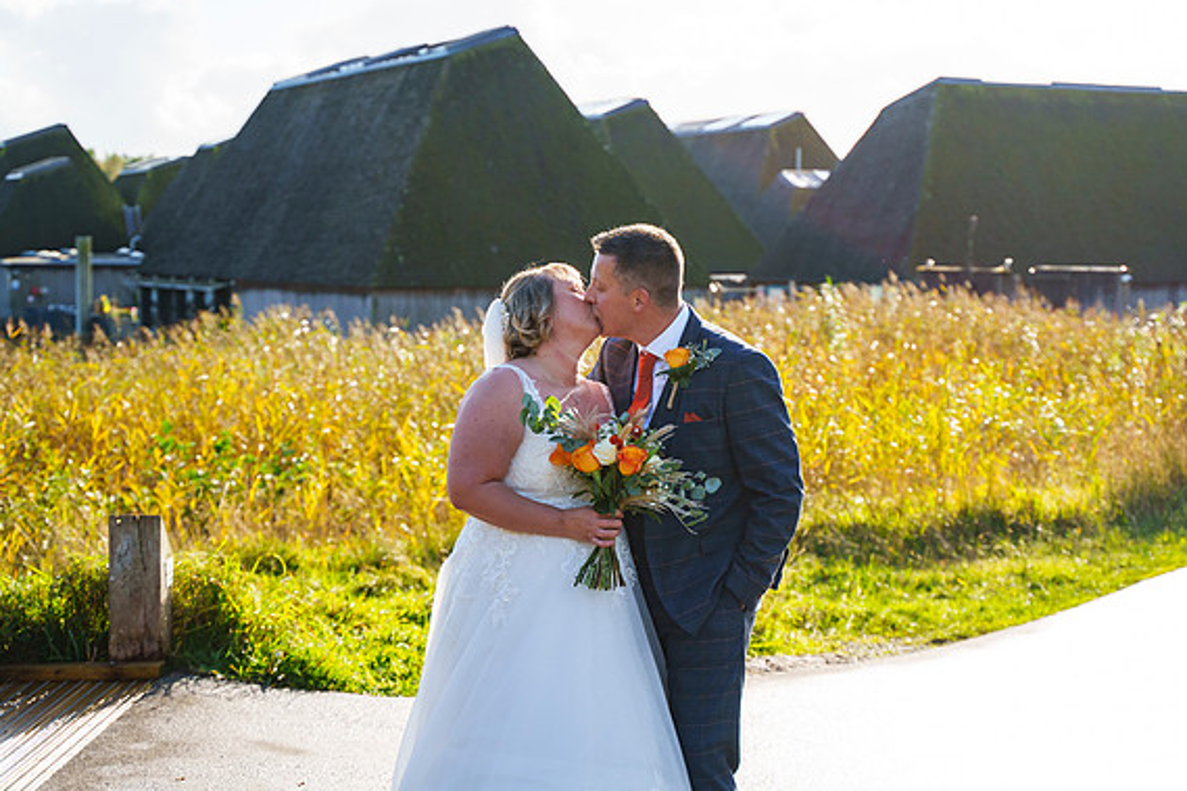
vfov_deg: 21.5
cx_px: 642
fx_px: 2077
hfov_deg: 31.9
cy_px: 318
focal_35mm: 63
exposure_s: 1/3200
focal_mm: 52
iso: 400
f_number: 3.2
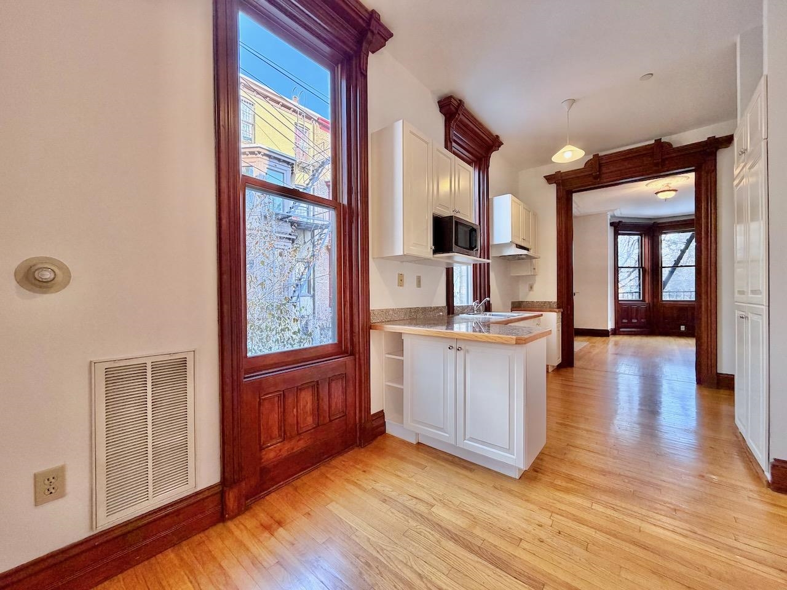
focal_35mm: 14
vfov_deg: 85.7
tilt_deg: +0.3
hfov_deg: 102.1
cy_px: 295
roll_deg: +0.3
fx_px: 318
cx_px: 394
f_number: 2.2
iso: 200
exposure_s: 1/60
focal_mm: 2.22
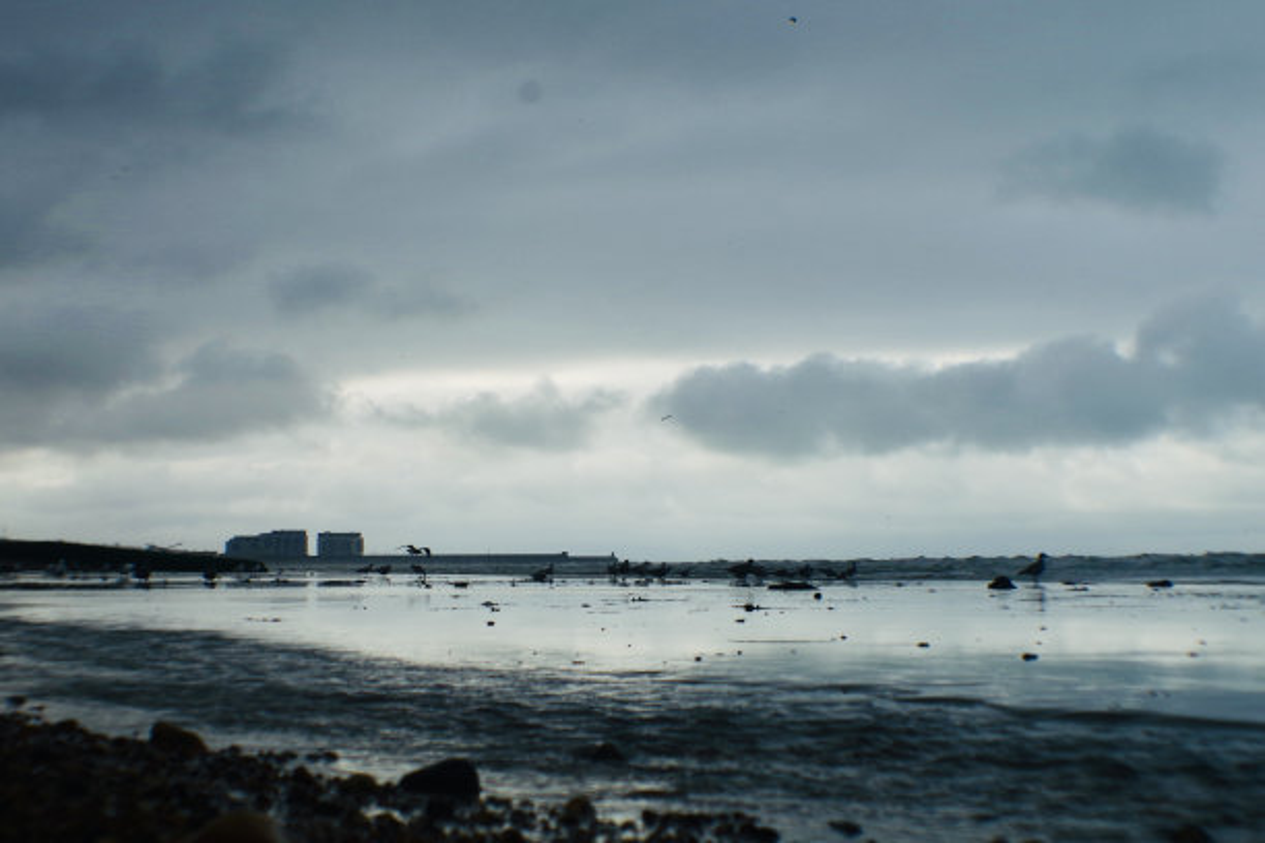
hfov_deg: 35.1
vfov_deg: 23.8
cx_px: 632
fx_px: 2003
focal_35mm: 57
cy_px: 422
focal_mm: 38
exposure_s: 1/320
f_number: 8
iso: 100
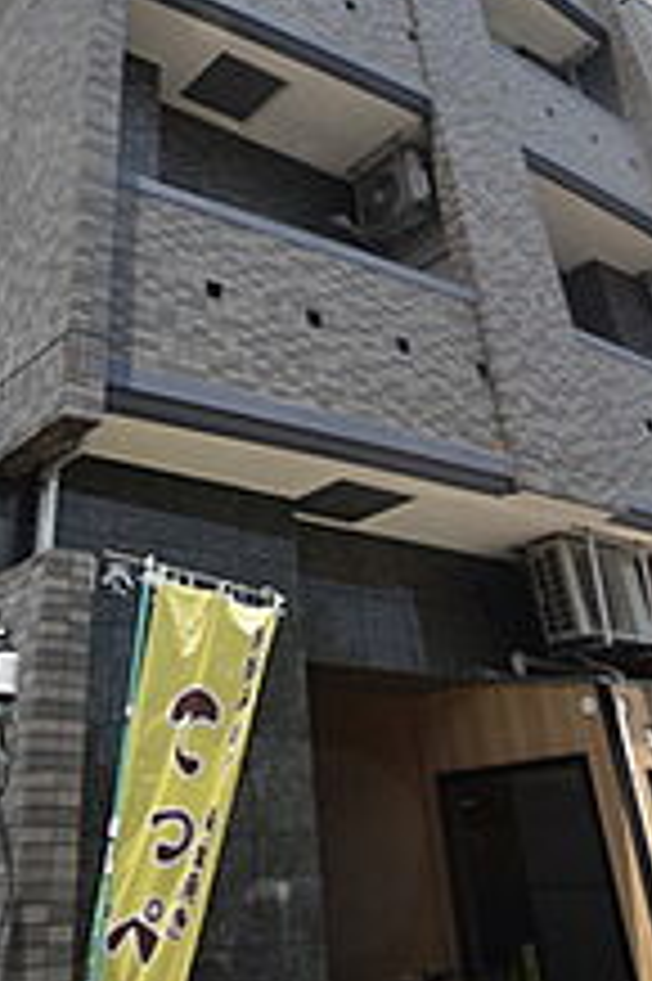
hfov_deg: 39.3
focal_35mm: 33
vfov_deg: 50.2
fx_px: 898
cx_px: 202
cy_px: 81
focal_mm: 10
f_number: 8
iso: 125
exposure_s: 1/250
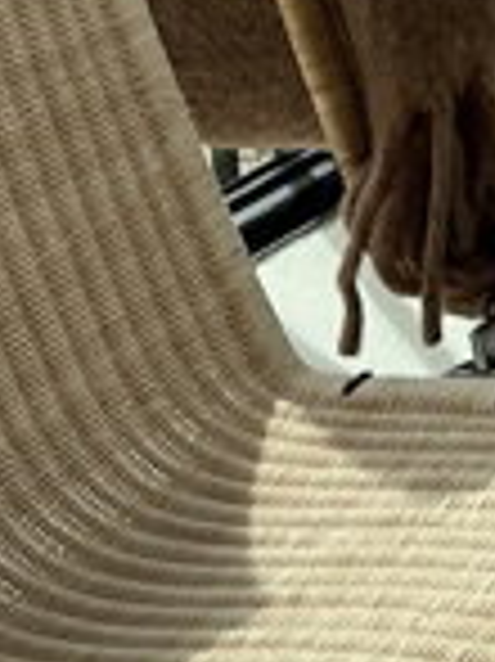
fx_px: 3456
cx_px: 572
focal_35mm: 181
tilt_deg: -14.5
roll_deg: -0.1
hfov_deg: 8.1
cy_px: -284
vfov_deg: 10.6
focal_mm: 5.7
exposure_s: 1/932
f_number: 1.5
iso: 50
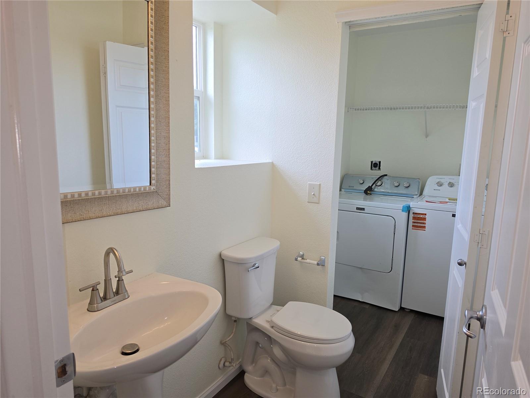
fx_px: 352
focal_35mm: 23
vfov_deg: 58.9
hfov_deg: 73.9
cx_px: 265
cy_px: 199
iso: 16
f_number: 1.4
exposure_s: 1/120
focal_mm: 6.5
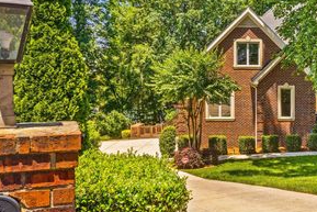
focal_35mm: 38
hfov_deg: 48.8
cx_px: 236
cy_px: 84
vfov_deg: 35.0
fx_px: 335
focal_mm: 8.38
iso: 100
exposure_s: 1/1250
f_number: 2.8
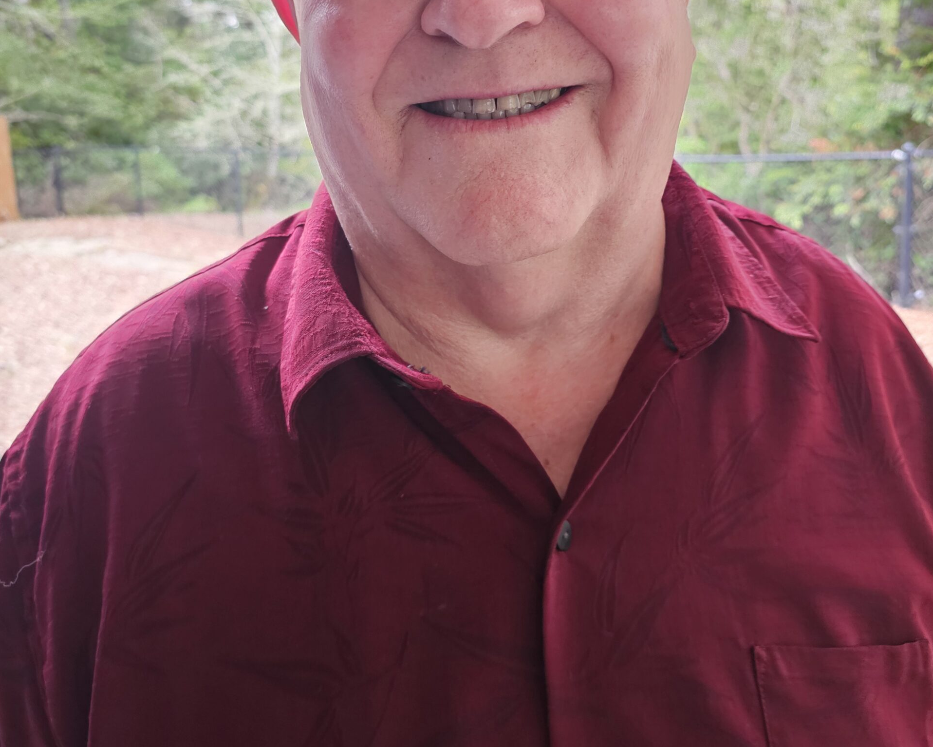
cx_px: 466
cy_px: 232
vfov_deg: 47.5
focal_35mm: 30
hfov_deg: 58.8
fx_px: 828
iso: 640
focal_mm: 6.3
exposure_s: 1/30
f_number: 1.7
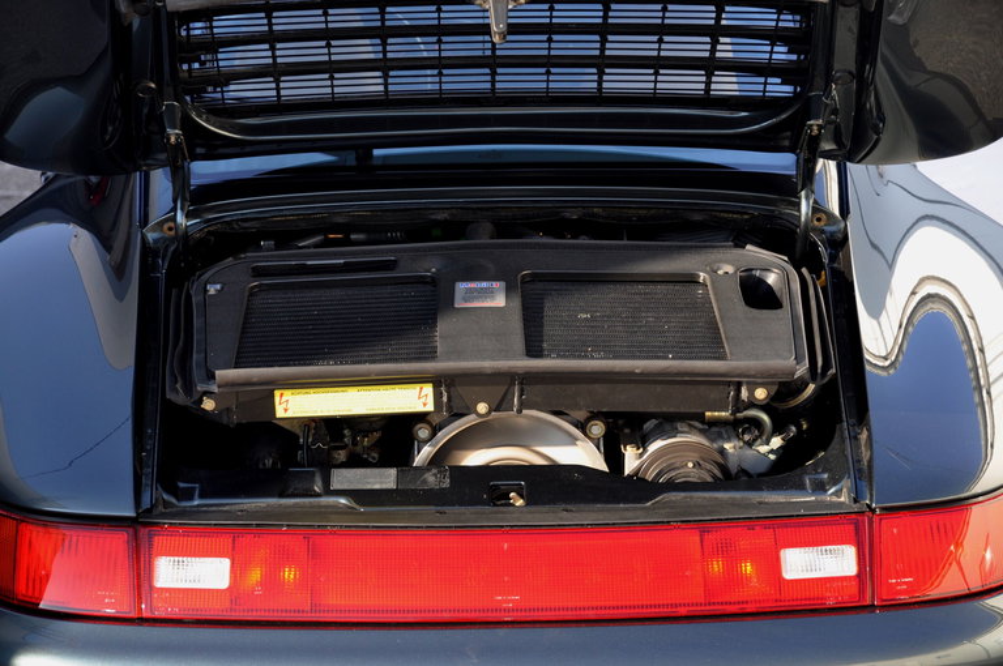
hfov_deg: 26.0
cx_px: 502
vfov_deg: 17.4
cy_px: 333
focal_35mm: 78
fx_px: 2170
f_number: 5.6
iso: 500
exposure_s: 1/125
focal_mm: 52
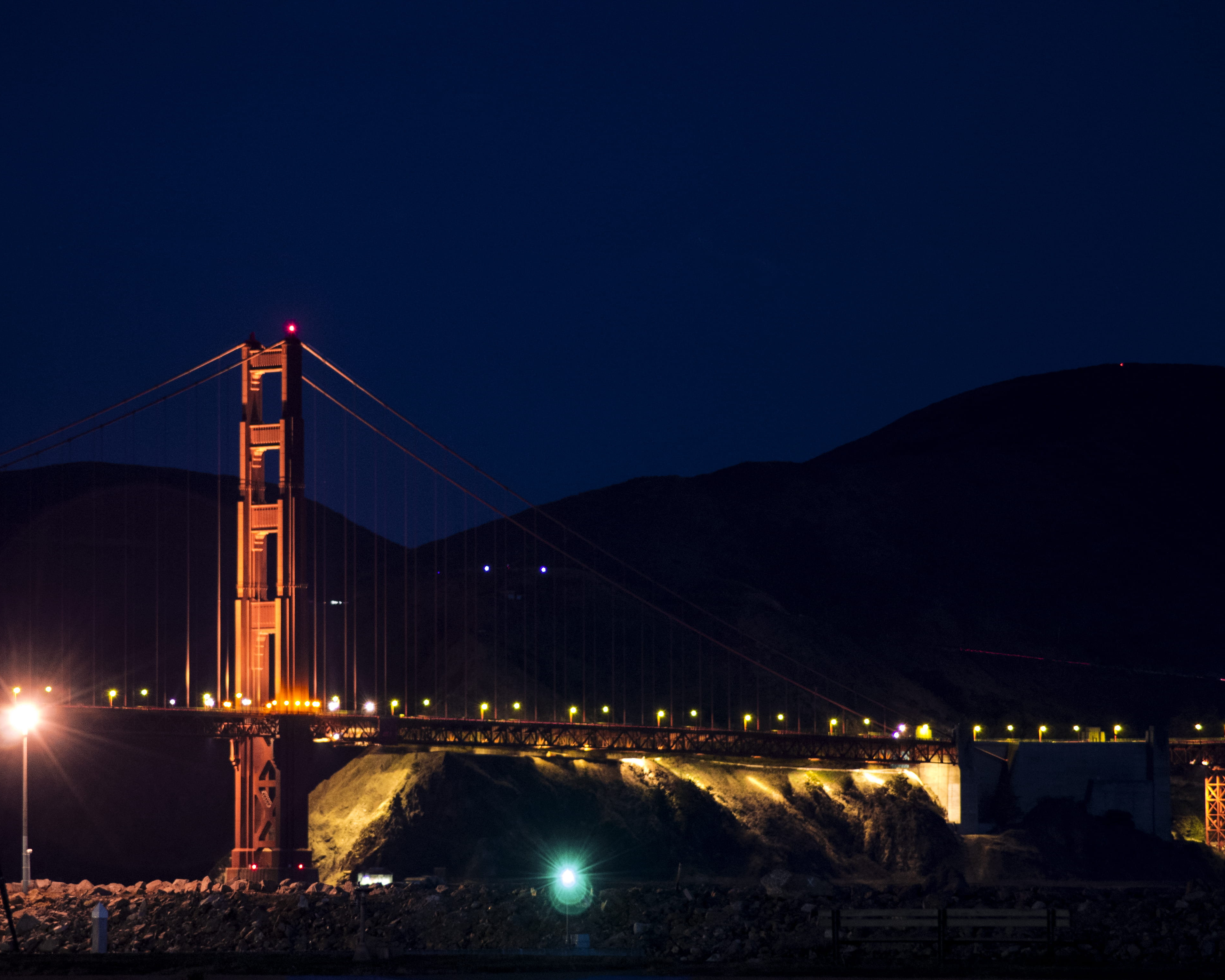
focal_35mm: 263
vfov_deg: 5.9
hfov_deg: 7.4
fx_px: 9519
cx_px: 498
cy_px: 491
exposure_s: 4
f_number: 4.5
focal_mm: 155
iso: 800
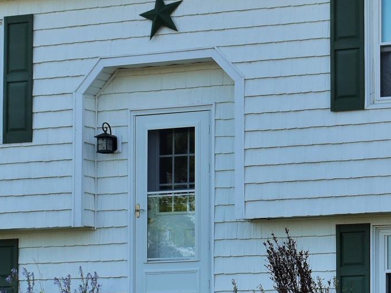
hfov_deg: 10.5
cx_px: 319
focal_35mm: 188
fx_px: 2124
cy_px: 257
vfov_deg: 7.9
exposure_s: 1/200
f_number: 8
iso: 100
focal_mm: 30
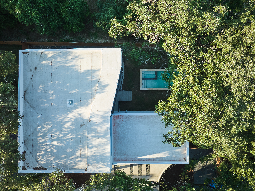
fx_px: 177
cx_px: 128
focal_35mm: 24
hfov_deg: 71.6
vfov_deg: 56.8
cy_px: 96
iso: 150
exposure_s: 1/640
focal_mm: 12.29
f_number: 2.8
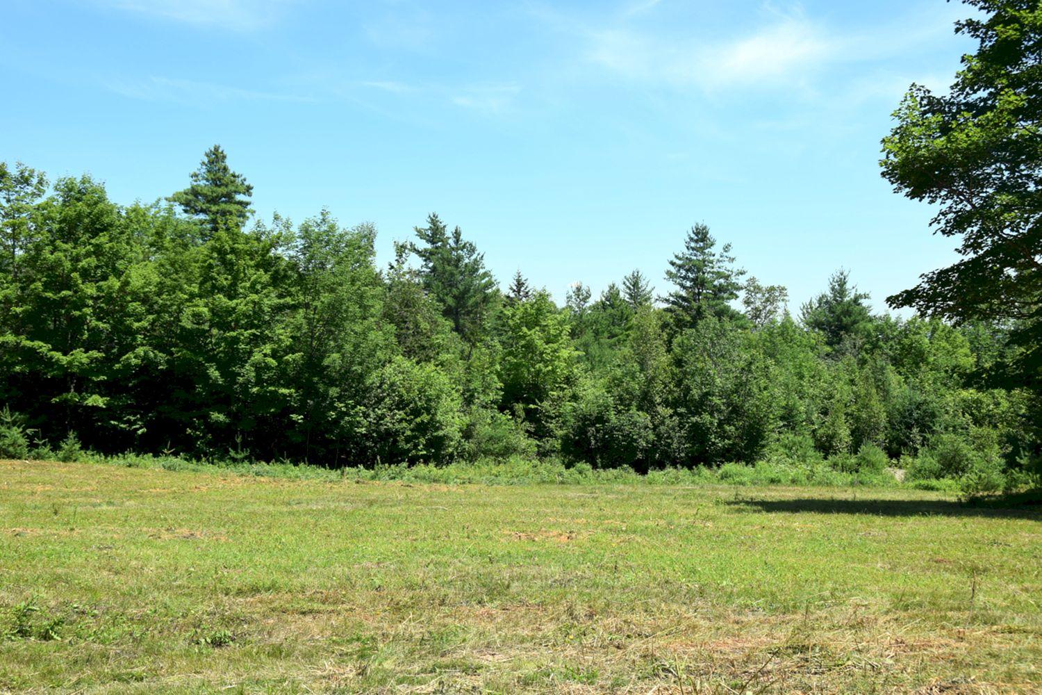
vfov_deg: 34.2
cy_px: 348
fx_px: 1129
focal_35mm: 39
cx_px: 521
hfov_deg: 49.6
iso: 200
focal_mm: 26
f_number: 9
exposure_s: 1/320
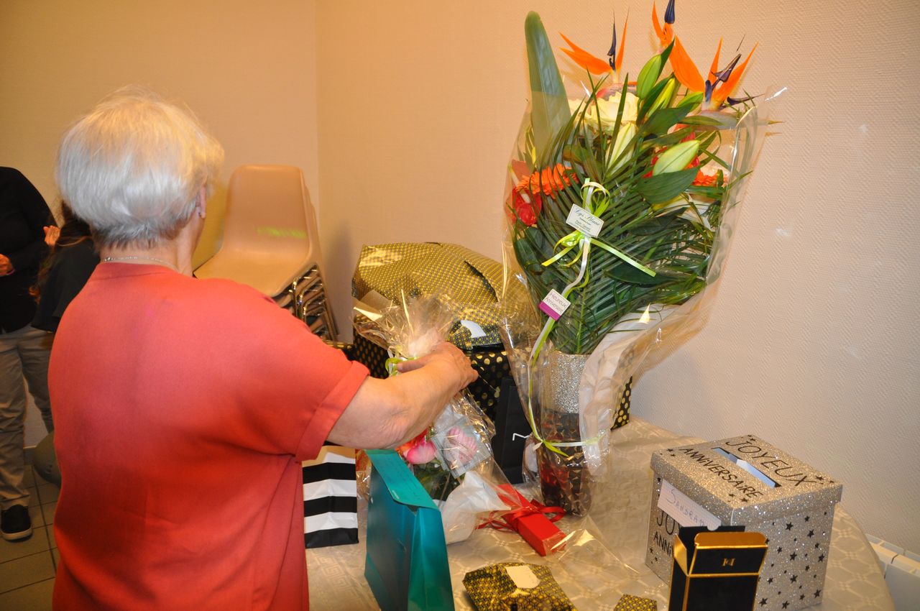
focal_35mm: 27
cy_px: 306
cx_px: 460
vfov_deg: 47.8
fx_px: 689
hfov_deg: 67.4
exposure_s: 1/60
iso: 800
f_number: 3.5
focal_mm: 18
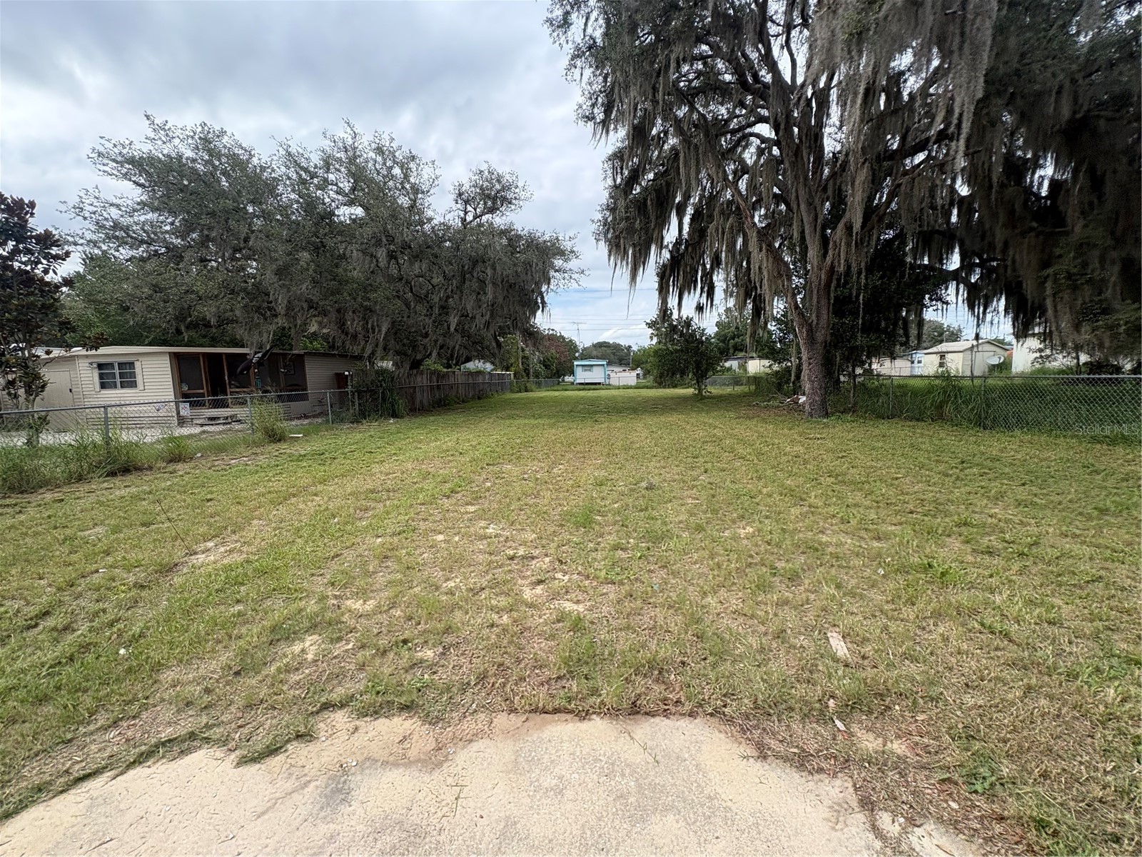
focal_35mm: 14
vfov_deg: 85.7
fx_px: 462
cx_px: 571
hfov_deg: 102.1
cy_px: 428
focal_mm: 2.22
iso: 64
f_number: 2.2
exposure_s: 1/763
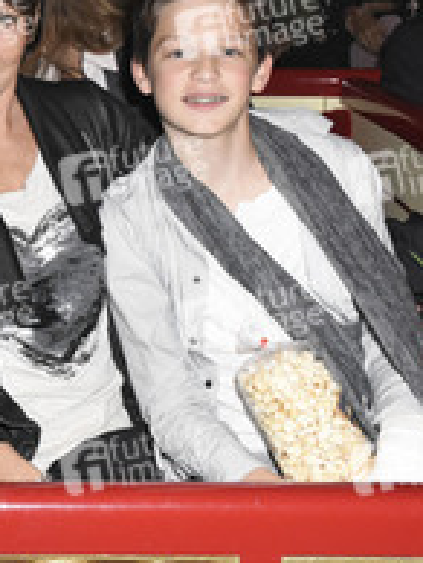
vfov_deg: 28.9
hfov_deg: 20.2
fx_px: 1089
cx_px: -117
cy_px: 244
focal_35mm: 67
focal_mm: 20
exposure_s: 1/160
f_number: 5.6
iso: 1600
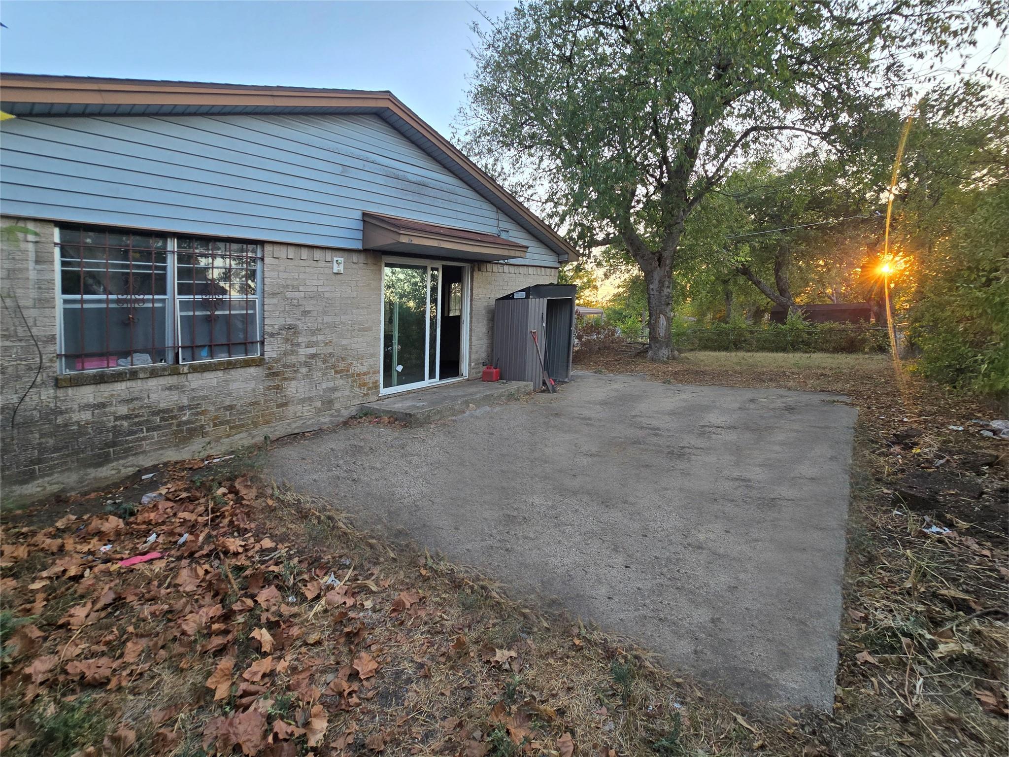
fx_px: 379
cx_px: 504
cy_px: 378
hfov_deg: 106.2
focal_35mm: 13
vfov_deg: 89.9
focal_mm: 2.2
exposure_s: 1/120
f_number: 2.2
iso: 80
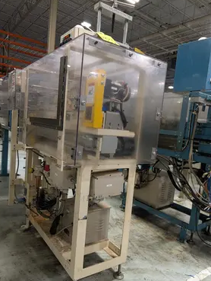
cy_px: 147
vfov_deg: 67.2
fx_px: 211
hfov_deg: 53.2
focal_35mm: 26
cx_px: 103
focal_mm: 6.9
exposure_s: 1/420
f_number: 1.68
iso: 574
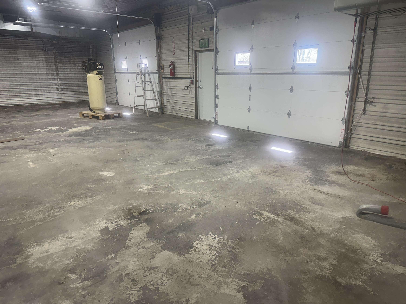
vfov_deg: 56.8
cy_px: 152
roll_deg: +0.6
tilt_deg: -13.3
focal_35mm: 24
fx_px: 281
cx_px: 203
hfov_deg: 71.6
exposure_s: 1/120
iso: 160
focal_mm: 6.86
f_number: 1.78
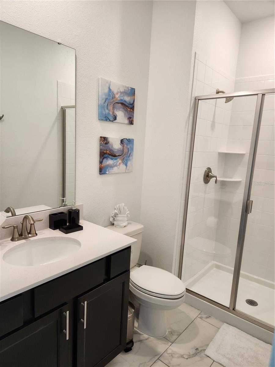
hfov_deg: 58.9
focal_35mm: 23
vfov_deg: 73.9
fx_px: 244
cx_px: 138
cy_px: 184
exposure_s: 1/120
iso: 125
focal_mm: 5.4
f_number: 1.8
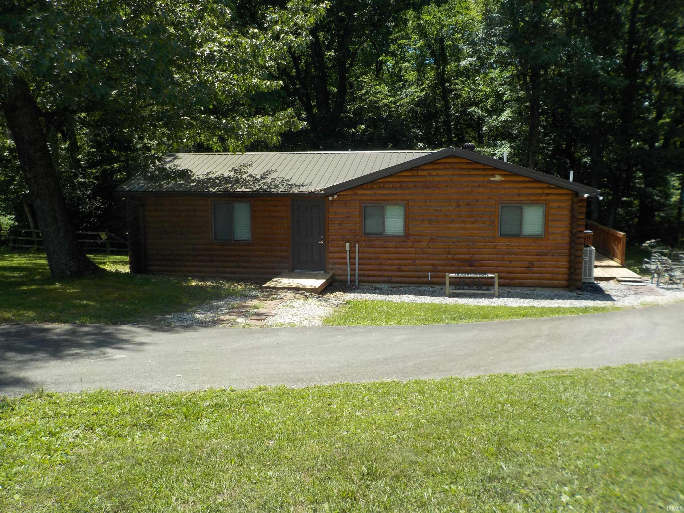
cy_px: 256
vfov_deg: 46.8
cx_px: 342
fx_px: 593
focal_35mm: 30
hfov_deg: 60.0
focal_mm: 4.1
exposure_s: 1/800
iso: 125
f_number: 3.3
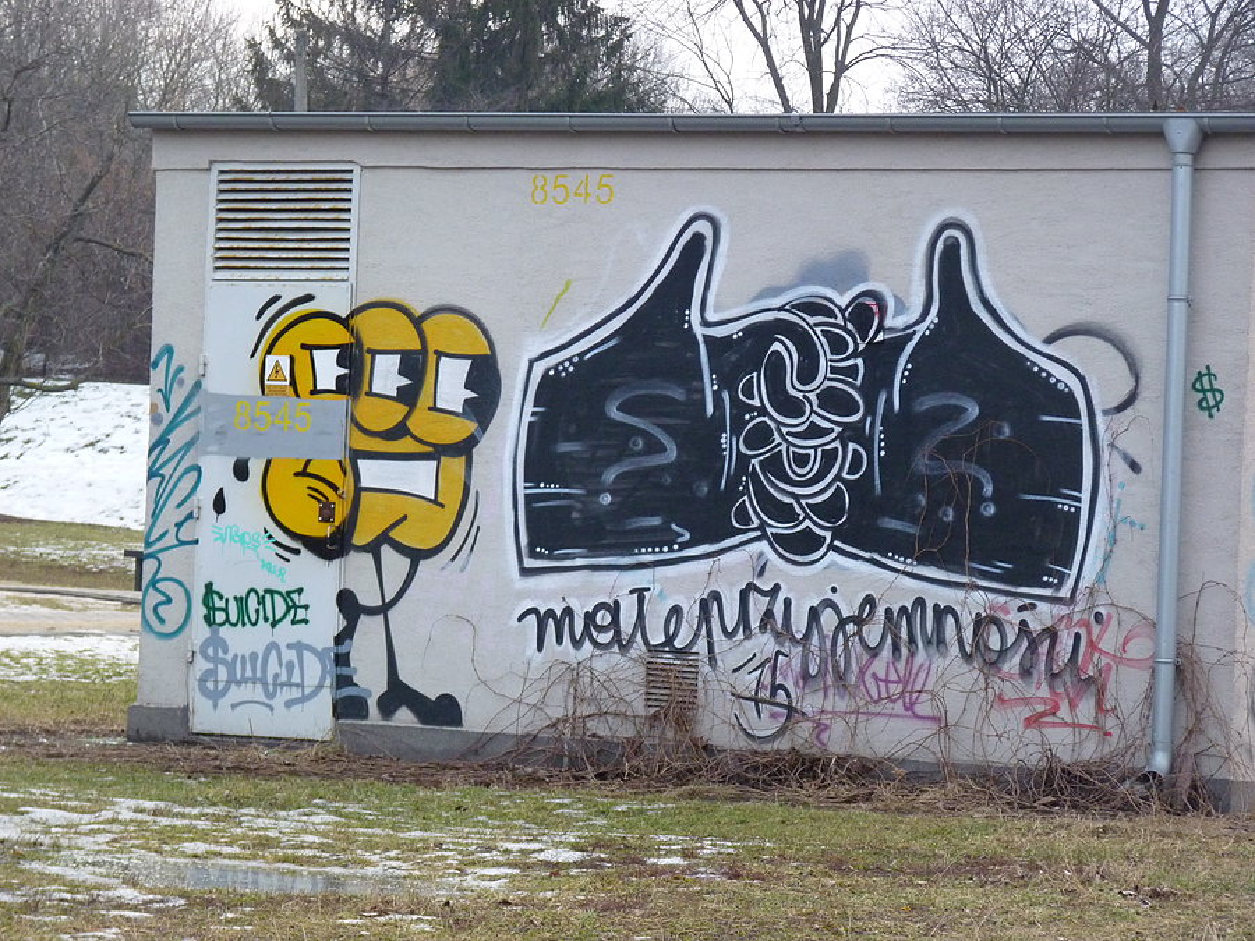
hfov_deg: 13.5
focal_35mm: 146
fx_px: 5293
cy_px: 470
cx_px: 628
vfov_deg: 10.2
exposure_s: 1/50
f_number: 3.7
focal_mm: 26
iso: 320
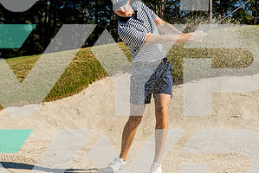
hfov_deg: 32.2
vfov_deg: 21.9
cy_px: 70
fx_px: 446
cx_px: 166
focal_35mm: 62
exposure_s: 1/1000
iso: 100
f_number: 4
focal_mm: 32
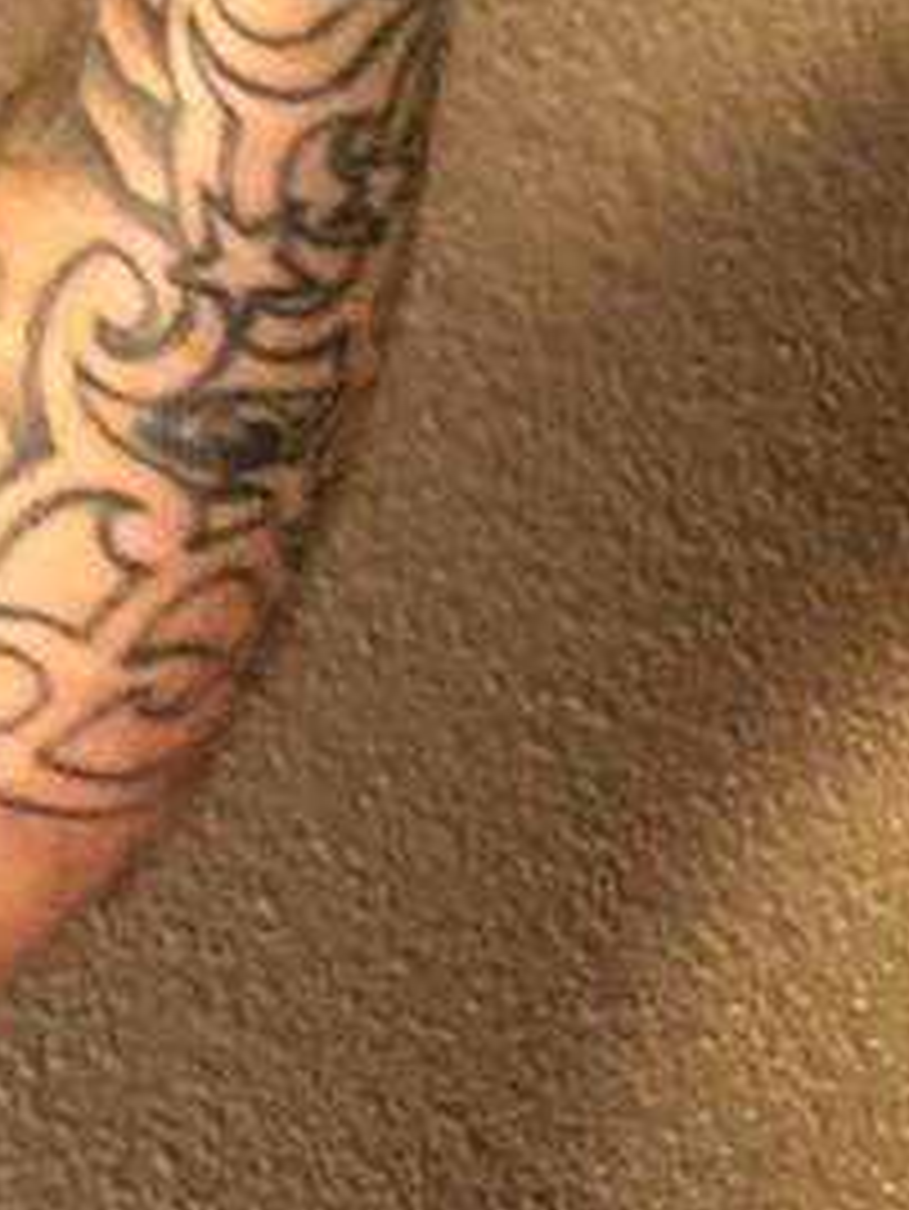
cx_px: -742
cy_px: 27
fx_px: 10810
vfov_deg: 6.4
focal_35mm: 309
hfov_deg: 4.8
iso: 160
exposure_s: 1/8
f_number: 2.4
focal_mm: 6
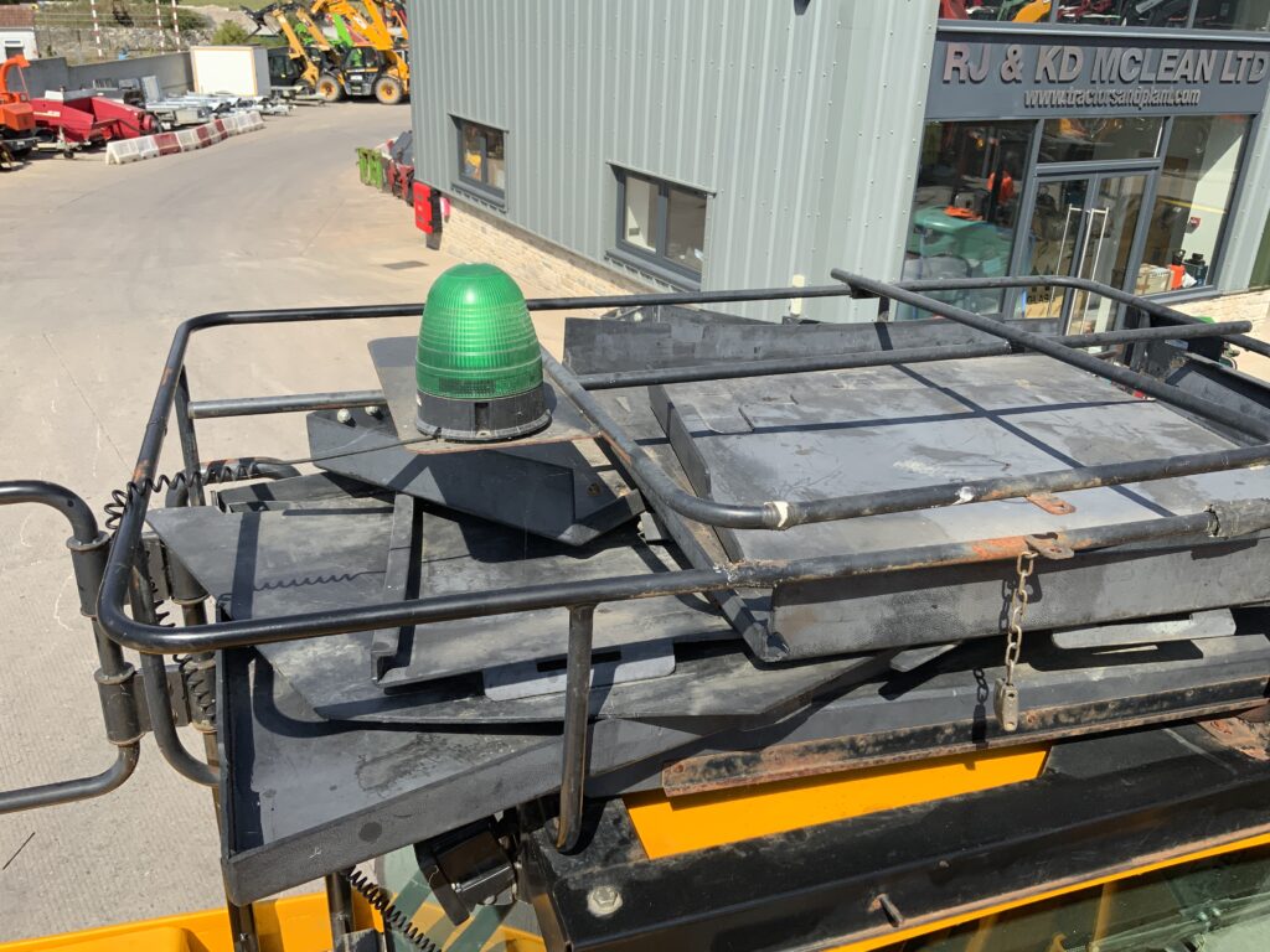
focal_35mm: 29
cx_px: 635
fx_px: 1064
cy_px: 476
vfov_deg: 48.2
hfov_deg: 61.7
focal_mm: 3
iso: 16
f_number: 1.8
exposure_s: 1/1377
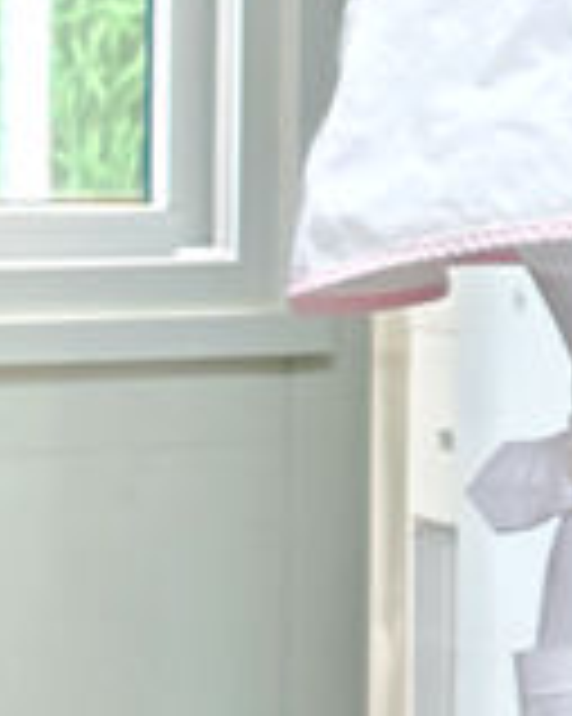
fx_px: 5507
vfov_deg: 7.4
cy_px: 16
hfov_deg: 5.4
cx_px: 2018
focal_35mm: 260
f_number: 1.44
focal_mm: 6.68
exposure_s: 1/50
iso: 125
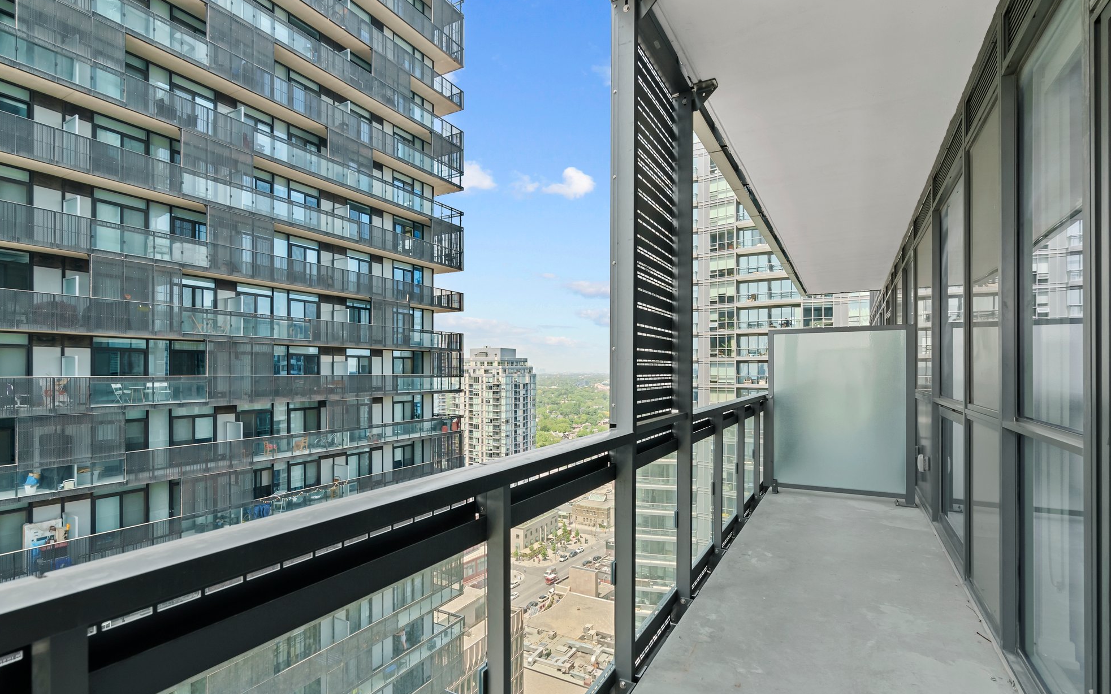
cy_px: 360
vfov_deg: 68.0
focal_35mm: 17
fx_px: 515
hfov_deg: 94.4
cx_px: 544
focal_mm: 16
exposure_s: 1/50
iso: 400
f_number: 8
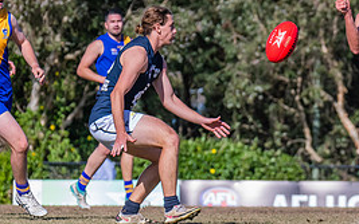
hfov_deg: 3.1
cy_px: 130
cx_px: 374
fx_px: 6645
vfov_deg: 1.9
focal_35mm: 679
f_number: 9
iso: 800
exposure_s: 1/2000
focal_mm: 250
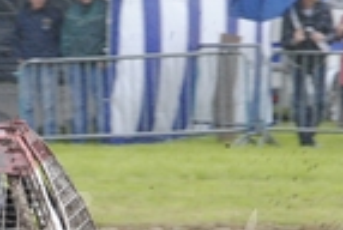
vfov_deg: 2.3
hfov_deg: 3.4
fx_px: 5757
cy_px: 240
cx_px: -77
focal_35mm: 603
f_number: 5.3
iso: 720
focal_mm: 90
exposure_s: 1/500
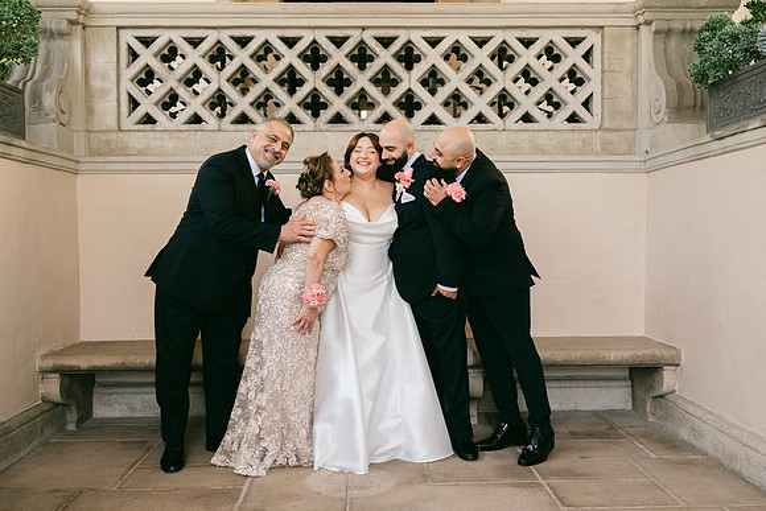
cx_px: 383
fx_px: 745
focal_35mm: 35
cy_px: 256
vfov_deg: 37.9
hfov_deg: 54.4
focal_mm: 35
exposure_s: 1/160
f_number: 4
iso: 160
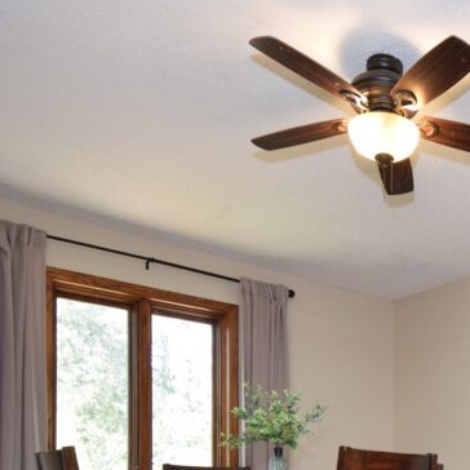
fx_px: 645
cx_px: 495
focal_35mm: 42
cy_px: 491
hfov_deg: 35.3
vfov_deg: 35.4
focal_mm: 10
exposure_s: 1/60
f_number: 4.5
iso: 450
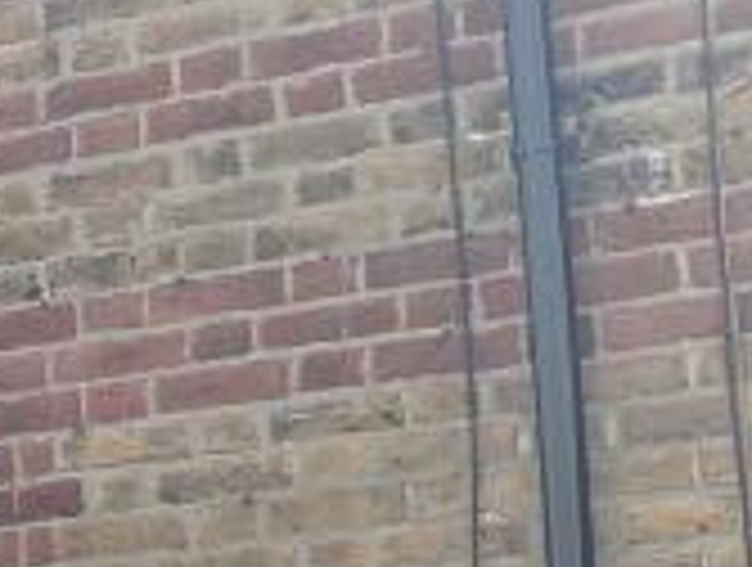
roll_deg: +1.1
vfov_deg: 9.3
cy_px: 616
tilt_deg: +8.5
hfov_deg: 11.2
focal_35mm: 159
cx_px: -788
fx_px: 3462
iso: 32
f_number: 1.8
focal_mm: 4.25
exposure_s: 1/864
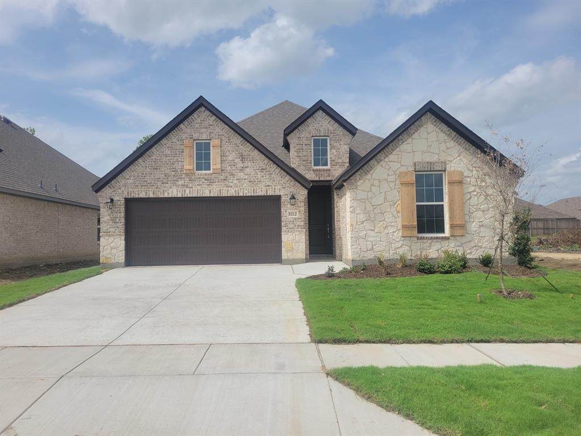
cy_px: 218
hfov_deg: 67.3
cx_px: 290
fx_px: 436
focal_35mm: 26
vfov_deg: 53.1
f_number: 1.8
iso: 40
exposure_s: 1/3999
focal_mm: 5.4
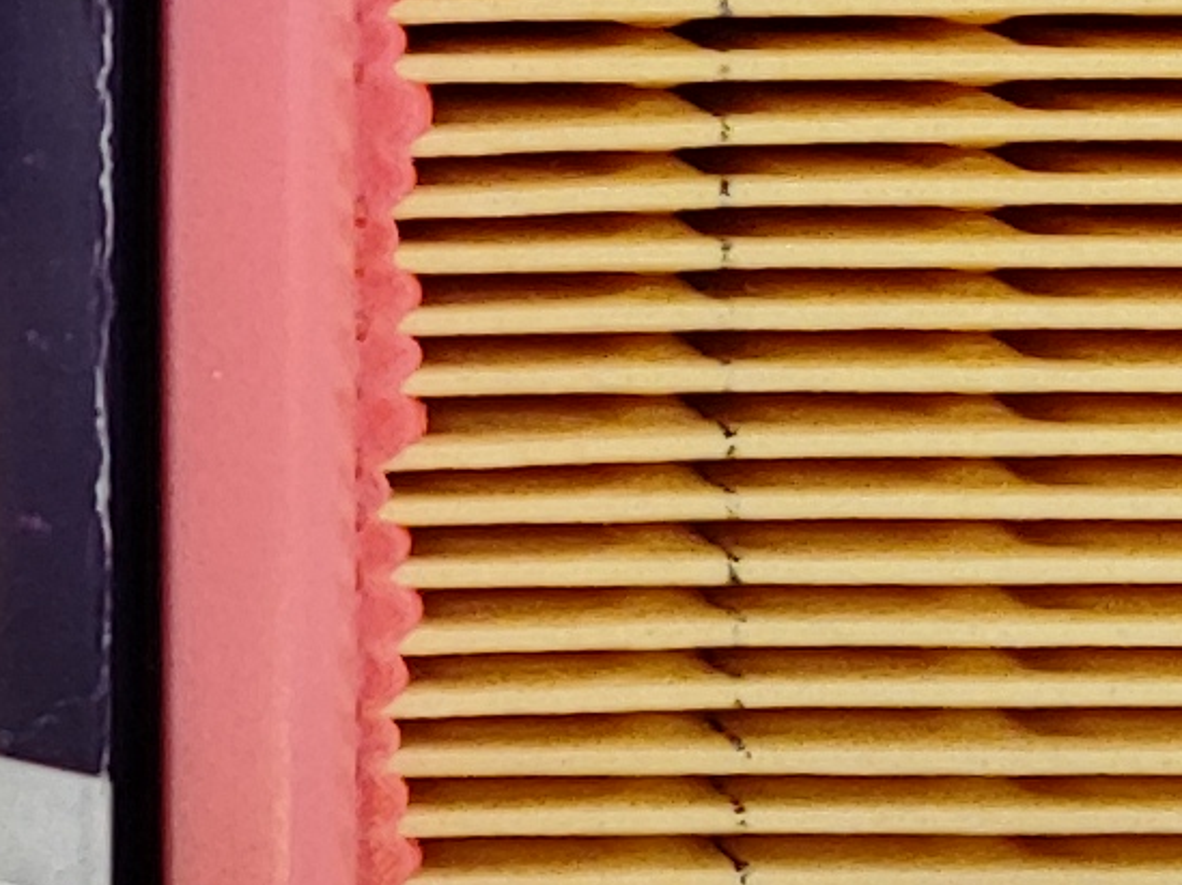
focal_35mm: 175
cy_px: -58
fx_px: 5972
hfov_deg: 11.2
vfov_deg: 8.4
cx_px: -6
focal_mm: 5.89
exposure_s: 1/50
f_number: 1.89
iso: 848
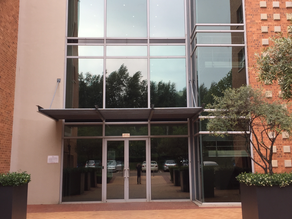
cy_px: 100
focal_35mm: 41
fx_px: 346
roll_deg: -0.3
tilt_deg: +11.6
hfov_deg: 45.8
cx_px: 152
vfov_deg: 35.1
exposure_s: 1/324
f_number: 2.2
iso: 32
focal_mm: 4.15
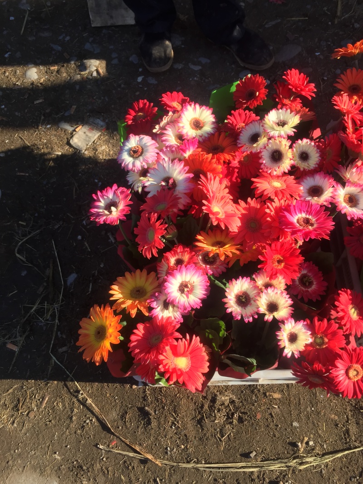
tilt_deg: -63.2
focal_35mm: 29
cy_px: 242
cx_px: 182
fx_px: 406
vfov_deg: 61.7
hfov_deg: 48.2
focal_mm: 4.15
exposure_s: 1/706
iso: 32
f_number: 2.2
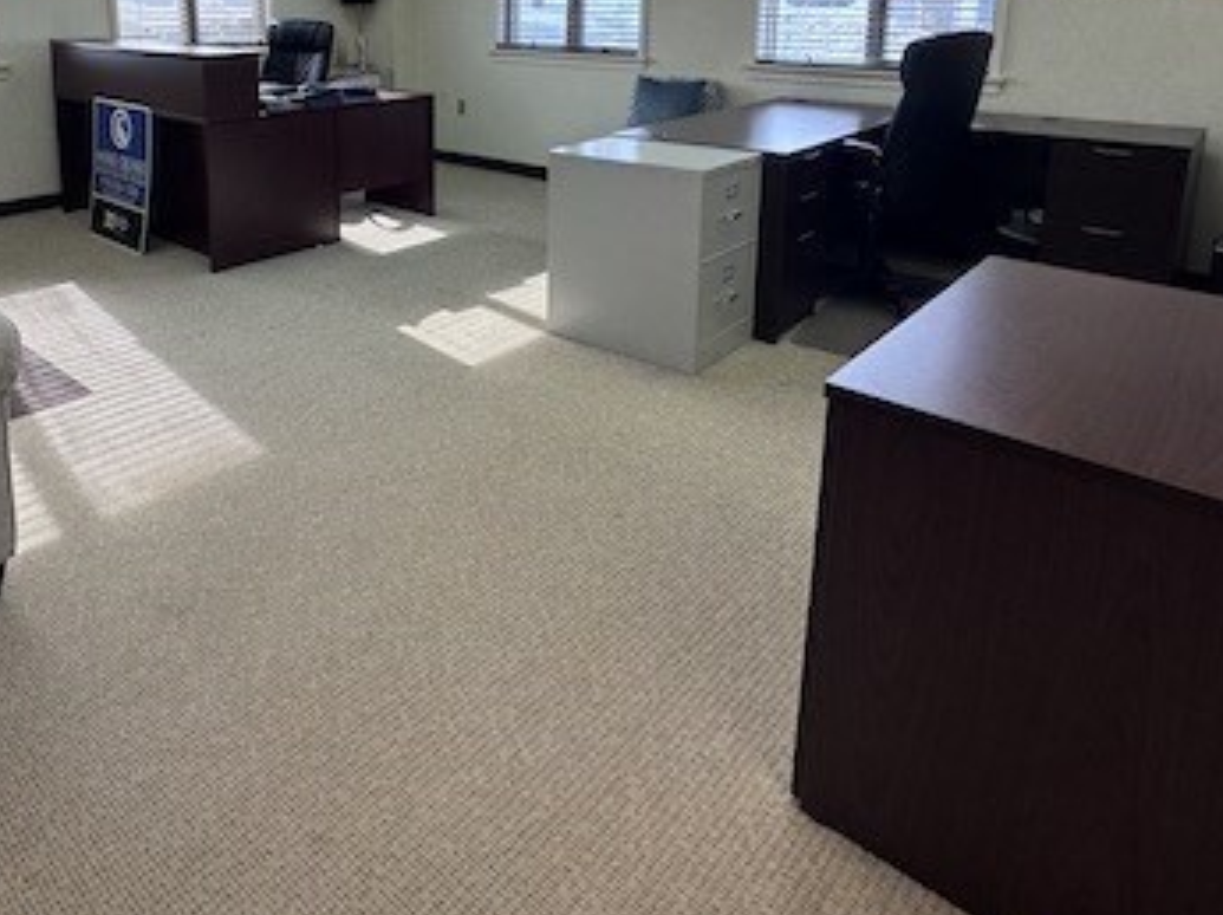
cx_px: 429
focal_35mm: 26
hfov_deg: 65.9
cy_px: 174
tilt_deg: -11.2
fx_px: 918
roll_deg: +0.3
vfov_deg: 49.6
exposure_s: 1/120
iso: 64
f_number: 2.2
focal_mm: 2.22
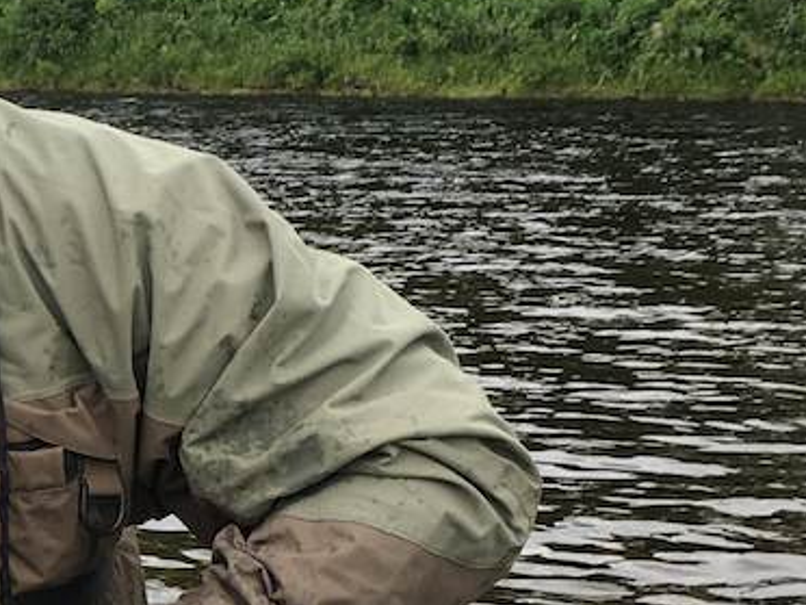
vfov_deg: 13.4
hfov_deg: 16.7
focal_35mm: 109
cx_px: -329
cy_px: 620
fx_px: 2538
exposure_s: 1/126
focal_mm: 4.15
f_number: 2.2
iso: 25
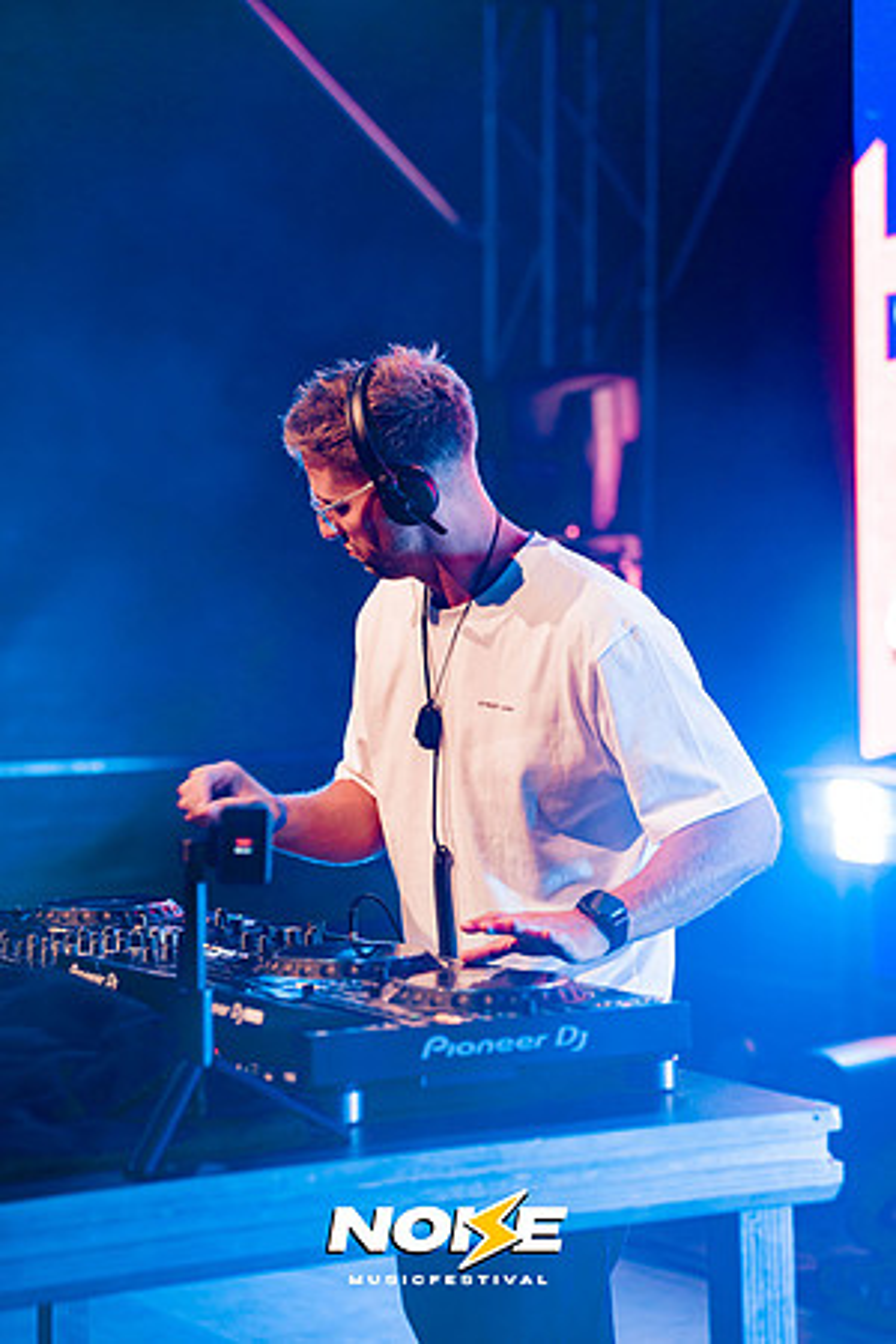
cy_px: 672
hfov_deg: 15.7
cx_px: 448
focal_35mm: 87
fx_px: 3248
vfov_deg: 23.4
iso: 640
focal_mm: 87
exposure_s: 1/160
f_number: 2.8
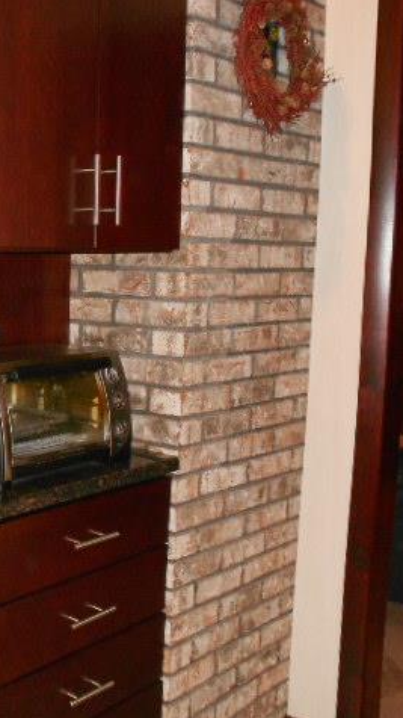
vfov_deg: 43.7
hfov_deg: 24.5
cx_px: 20
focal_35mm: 47
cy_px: 360
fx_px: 893
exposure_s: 1/30
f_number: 3.6
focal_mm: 5.8
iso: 400
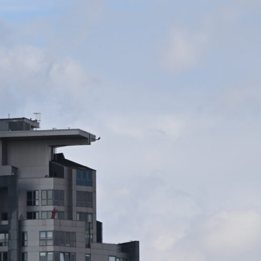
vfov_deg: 3.4
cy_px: 296
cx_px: -96
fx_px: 4444
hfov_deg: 3.4
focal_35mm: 521
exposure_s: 1/1250
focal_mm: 120
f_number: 4
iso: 100
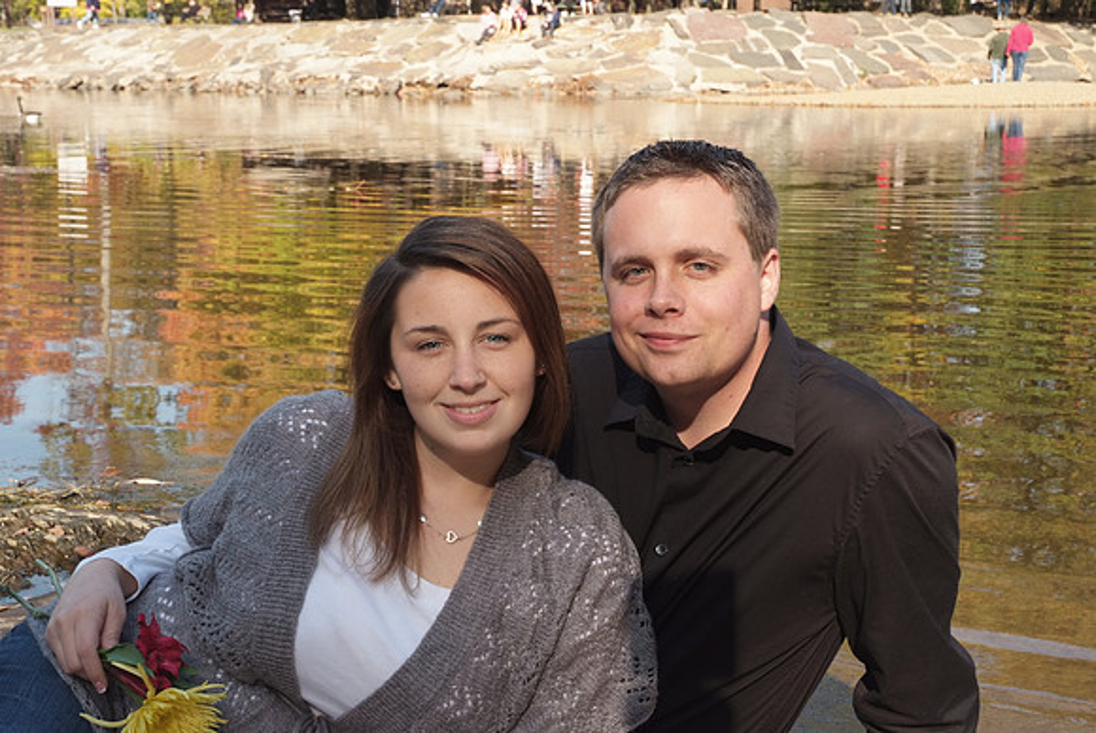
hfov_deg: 33.4
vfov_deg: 22.7
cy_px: 366
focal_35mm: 60
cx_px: 548
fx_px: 1828
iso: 200
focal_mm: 40
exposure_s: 1/100
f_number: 10
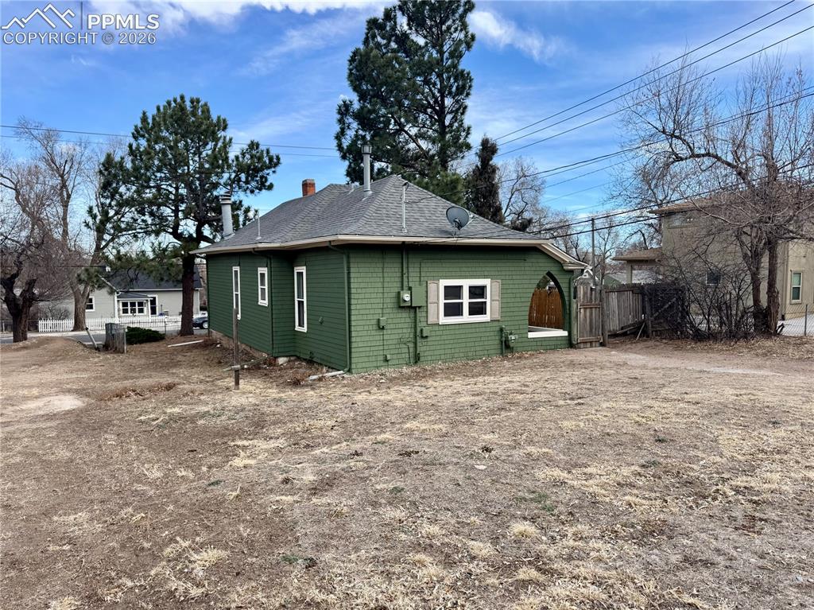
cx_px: 407
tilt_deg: -4.7
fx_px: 564
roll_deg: +0.2
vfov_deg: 56.8
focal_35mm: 24
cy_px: 305
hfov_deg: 71.6
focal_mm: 6.76
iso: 80
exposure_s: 1/1524
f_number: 1.78
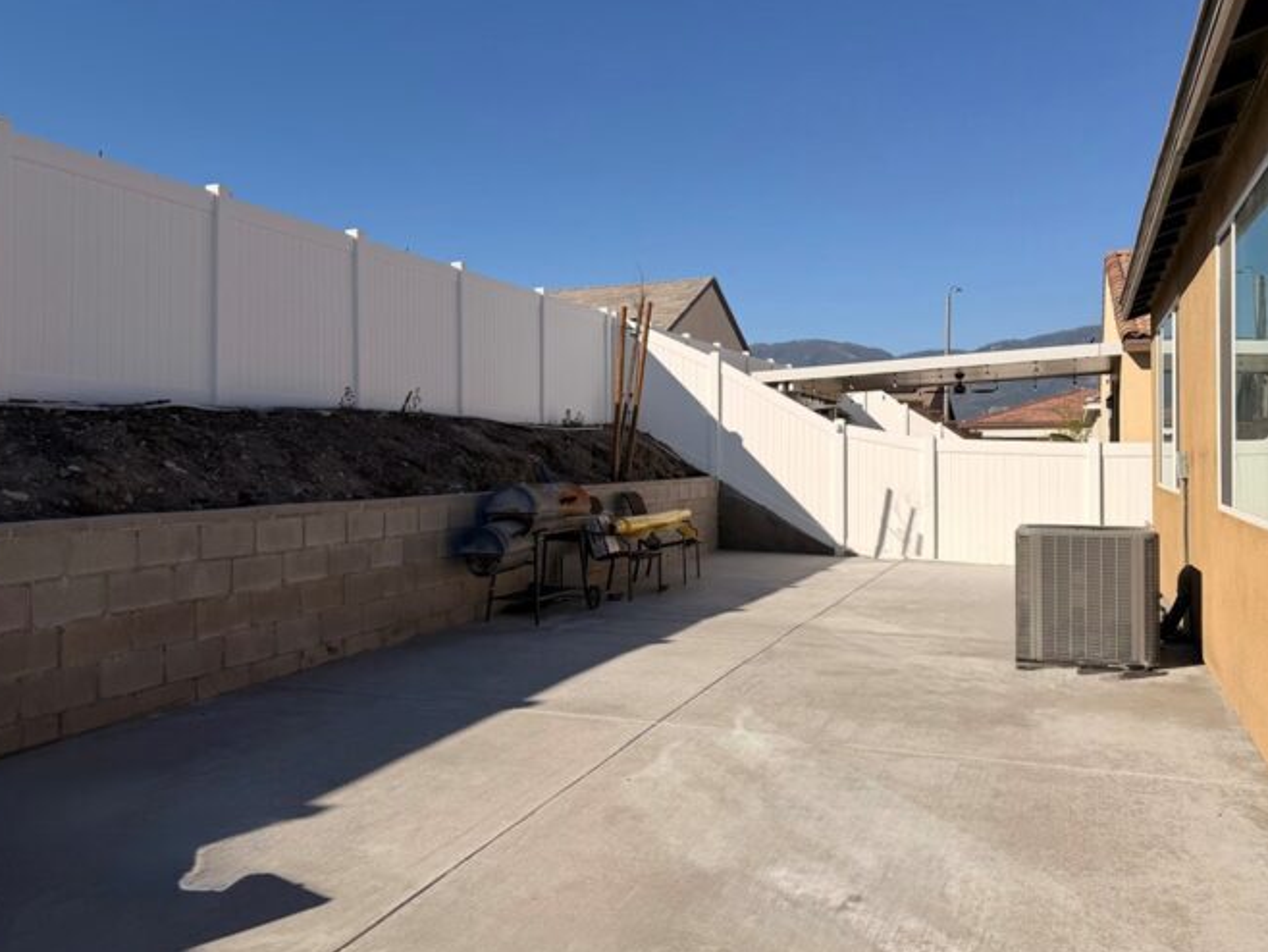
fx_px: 1026
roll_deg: -1.1
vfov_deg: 49.8
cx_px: 621
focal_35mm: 28
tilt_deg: +1.0
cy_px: 451
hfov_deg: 63.4
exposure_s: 1/7353
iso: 80
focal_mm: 6.76
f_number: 1.78
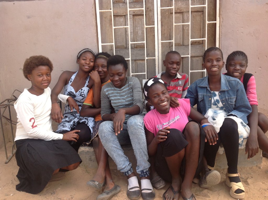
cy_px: 100
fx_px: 271
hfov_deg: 52.7
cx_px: 134
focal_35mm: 35
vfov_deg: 40.6
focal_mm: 4.28
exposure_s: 1/351
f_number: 2.4
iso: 50
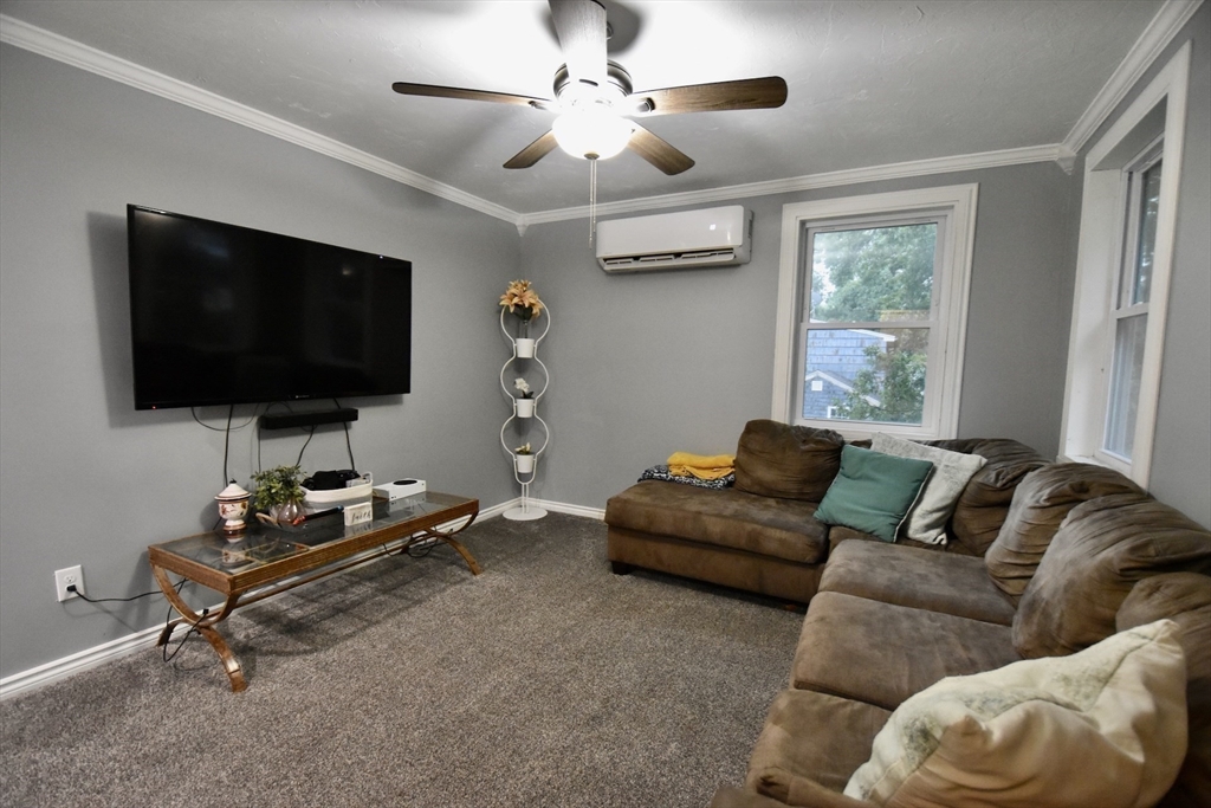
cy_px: 404
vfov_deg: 77.3
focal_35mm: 15
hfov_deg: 100.4
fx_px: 505
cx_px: 606
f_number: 3.5
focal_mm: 10
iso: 2500
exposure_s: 1/60
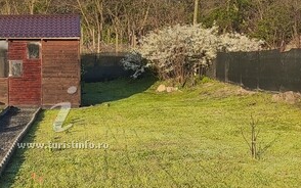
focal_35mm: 85
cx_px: 61
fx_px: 698
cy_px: 114
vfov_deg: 15.4
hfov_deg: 24.0
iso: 80
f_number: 1.7
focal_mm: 5.35
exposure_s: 1/1017
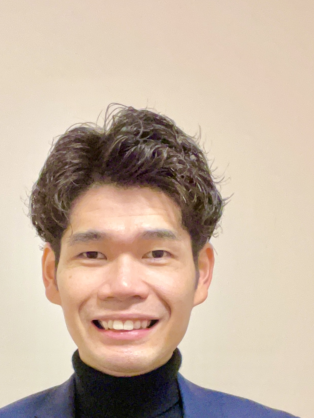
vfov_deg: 32.9
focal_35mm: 56
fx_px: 677
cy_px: 360
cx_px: 116
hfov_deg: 26.0
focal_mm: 2.71
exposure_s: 1/33
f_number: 2.2
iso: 400
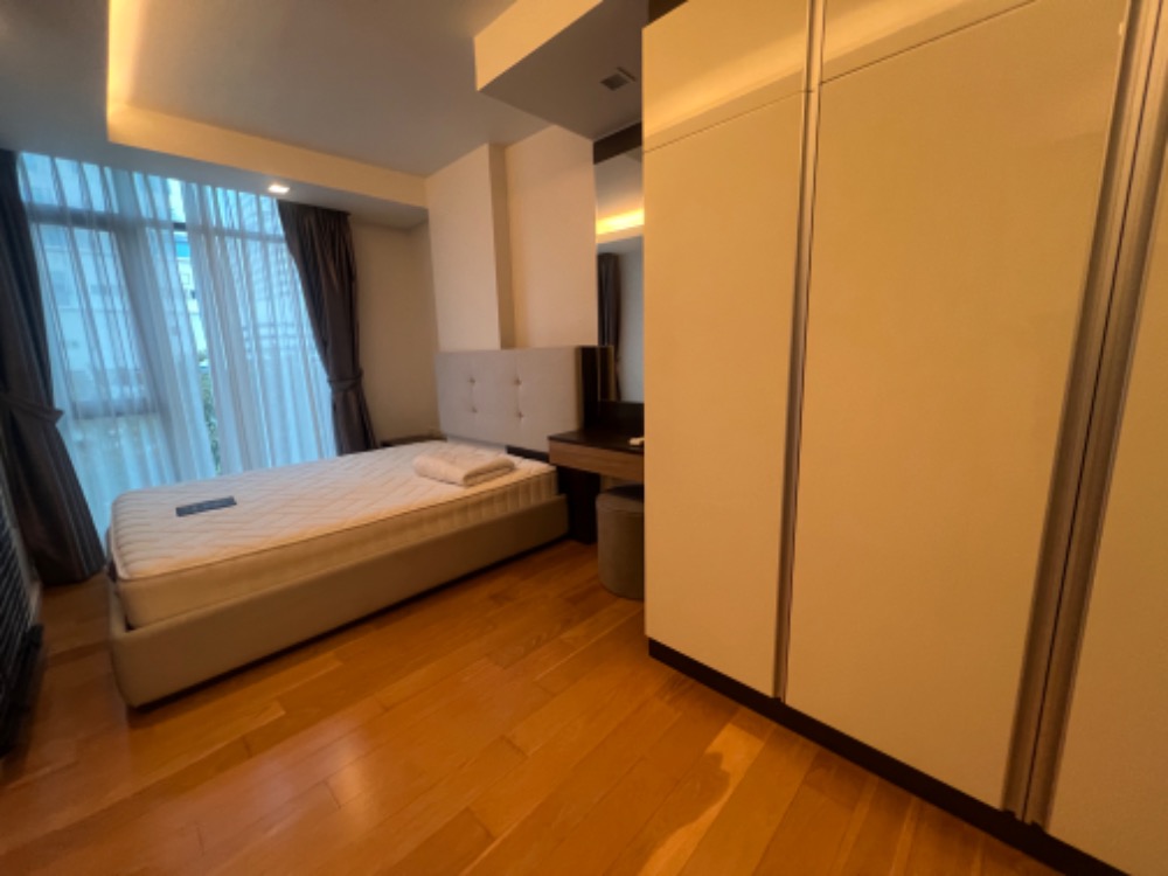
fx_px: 439
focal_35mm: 13
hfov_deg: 106.2
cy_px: 438
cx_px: 584
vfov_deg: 89.9
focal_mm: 1.57
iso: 200
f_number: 1.8
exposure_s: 1/50
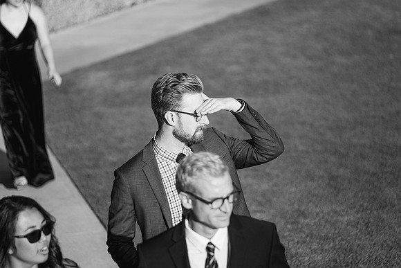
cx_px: 200
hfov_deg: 11.5
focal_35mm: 179
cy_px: 134
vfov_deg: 7.7
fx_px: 1994
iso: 320
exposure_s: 1/3200
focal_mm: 119.2
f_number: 2.8
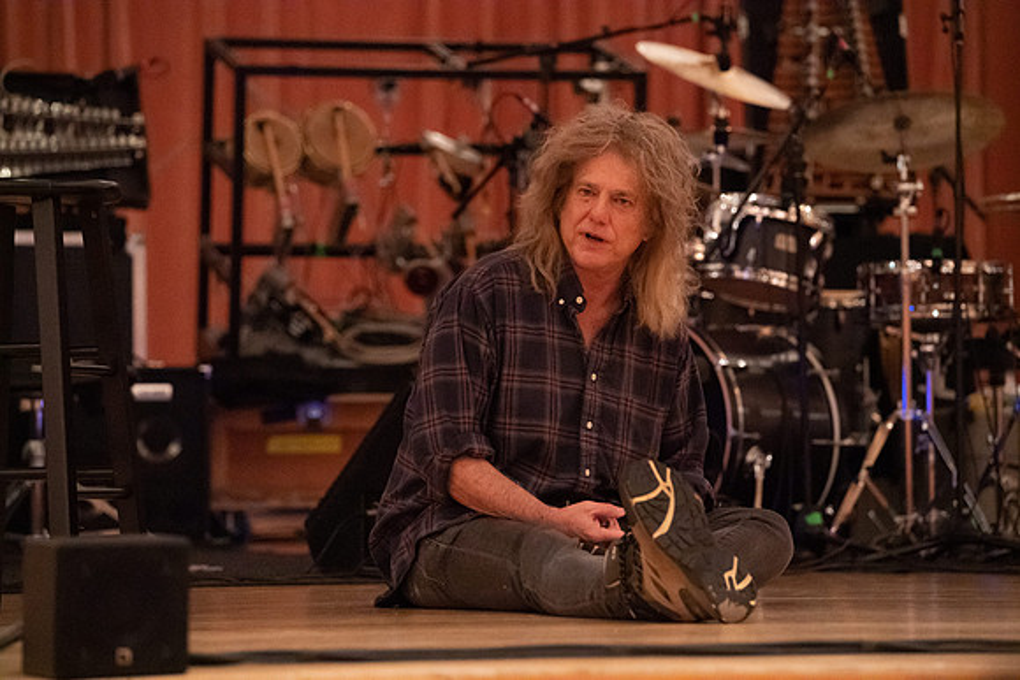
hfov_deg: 12.4
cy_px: 340
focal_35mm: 165
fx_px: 4676
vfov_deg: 8.3
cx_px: 510
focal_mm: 165
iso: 20000
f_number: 4.5
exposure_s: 1/160
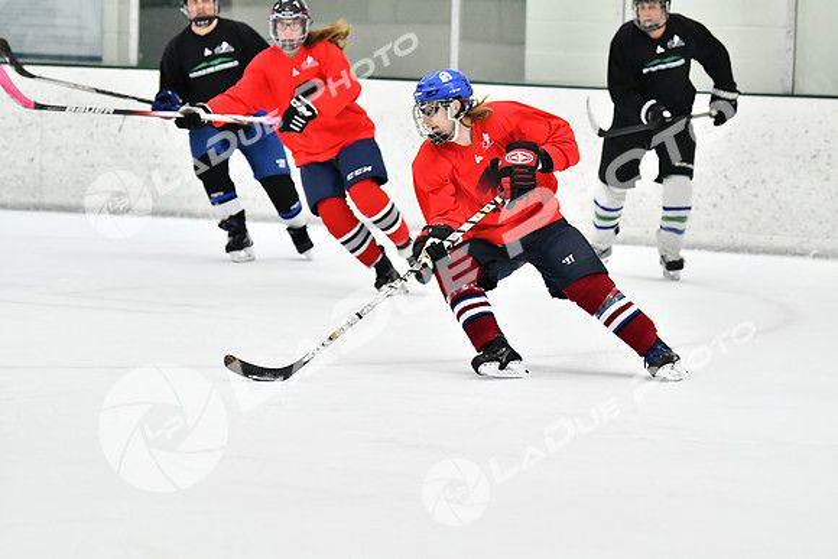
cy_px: 280
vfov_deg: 6.8
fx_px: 4715
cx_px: 419
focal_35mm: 202
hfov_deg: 10.2
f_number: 2.8
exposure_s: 1/1600
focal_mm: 135
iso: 6400
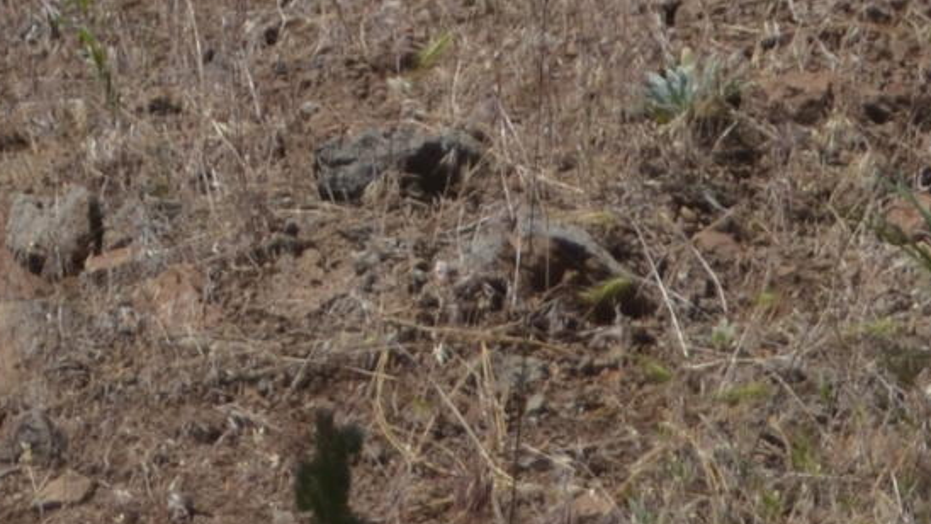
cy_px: -1034
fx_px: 6368
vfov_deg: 4.5
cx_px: 25
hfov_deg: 8.3
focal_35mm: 258
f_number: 4.5
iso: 100
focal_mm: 30
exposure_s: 1/1000
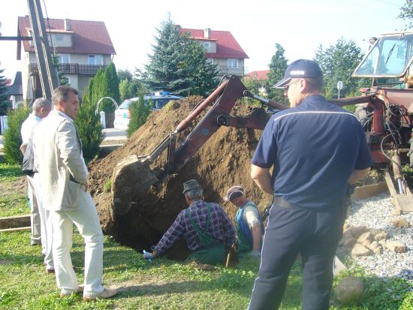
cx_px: 206
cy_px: 155
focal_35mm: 35
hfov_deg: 52.6
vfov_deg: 40.7
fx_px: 418
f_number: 5.6
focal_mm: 5.8
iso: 100
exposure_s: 1/125
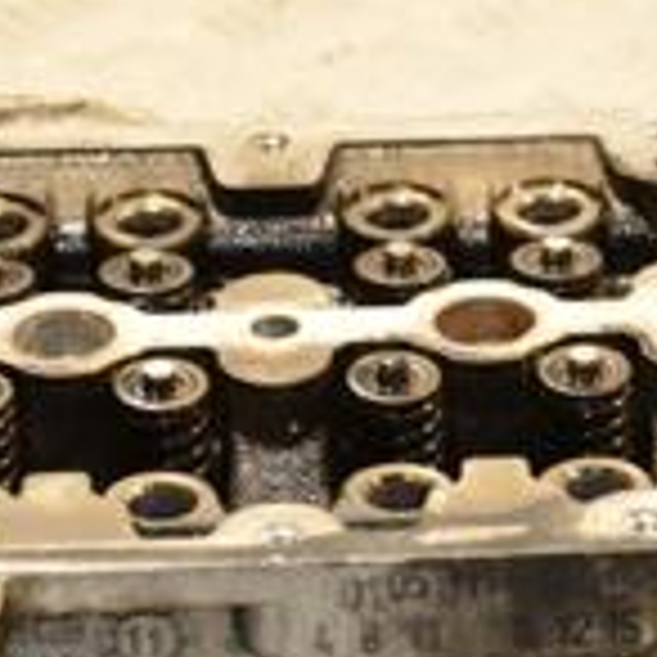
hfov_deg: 6.6
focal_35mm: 262
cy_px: 720
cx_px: 747
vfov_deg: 6.7
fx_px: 5626
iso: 800
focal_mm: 50
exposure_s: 1/160
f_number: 5
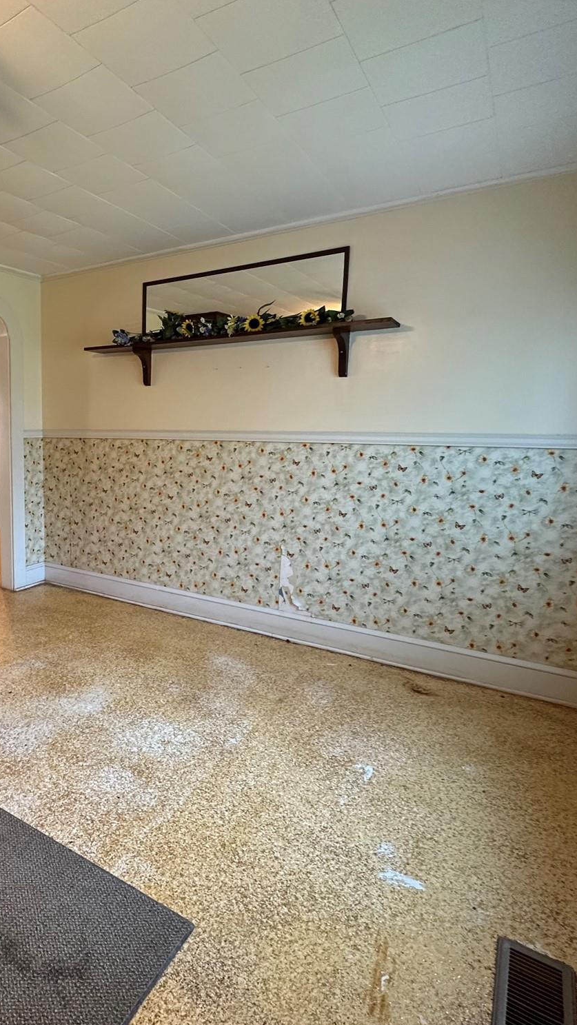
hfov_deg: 49.5
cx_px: 91
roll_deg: -0.4
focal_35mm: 21
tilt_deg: -8.2
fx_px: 571
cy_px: 505
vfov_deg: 83.8
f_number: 2.2
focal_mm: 2.22
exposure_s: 1/60
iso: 250
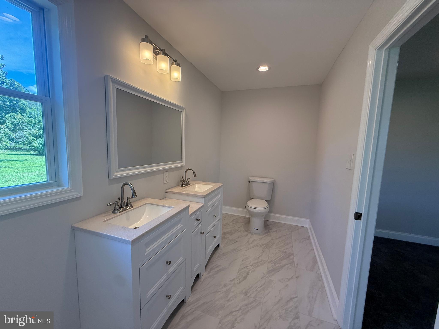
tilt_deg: -5.6
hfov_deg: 102.1
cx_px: 220
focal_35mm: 14
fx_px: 178
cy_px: 164
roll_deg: -2.0
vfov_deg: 85.7
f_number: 2.2
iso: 100
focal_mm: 2.22
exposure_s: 1/120
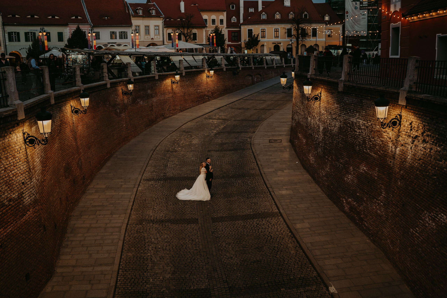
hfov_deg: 54.4
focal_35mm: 35
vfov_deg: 37.9
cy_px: 149
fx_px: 435
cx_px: 224
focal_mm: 35
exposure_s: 1/160
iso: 320
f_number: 2.2
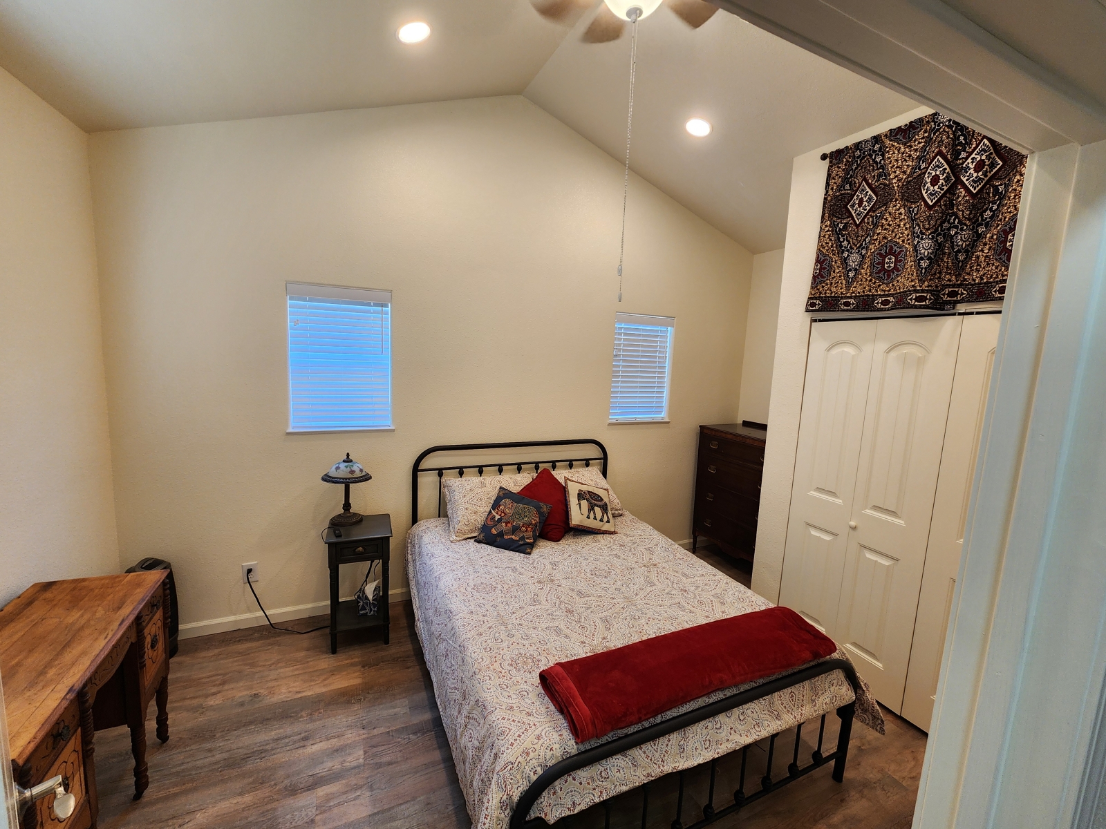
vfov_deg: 89.9
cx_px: 553
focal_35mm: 13
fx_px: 415
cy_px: 414
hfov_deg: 106.2
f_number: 2.2
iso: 100
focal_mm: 2.2
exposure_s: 1/60
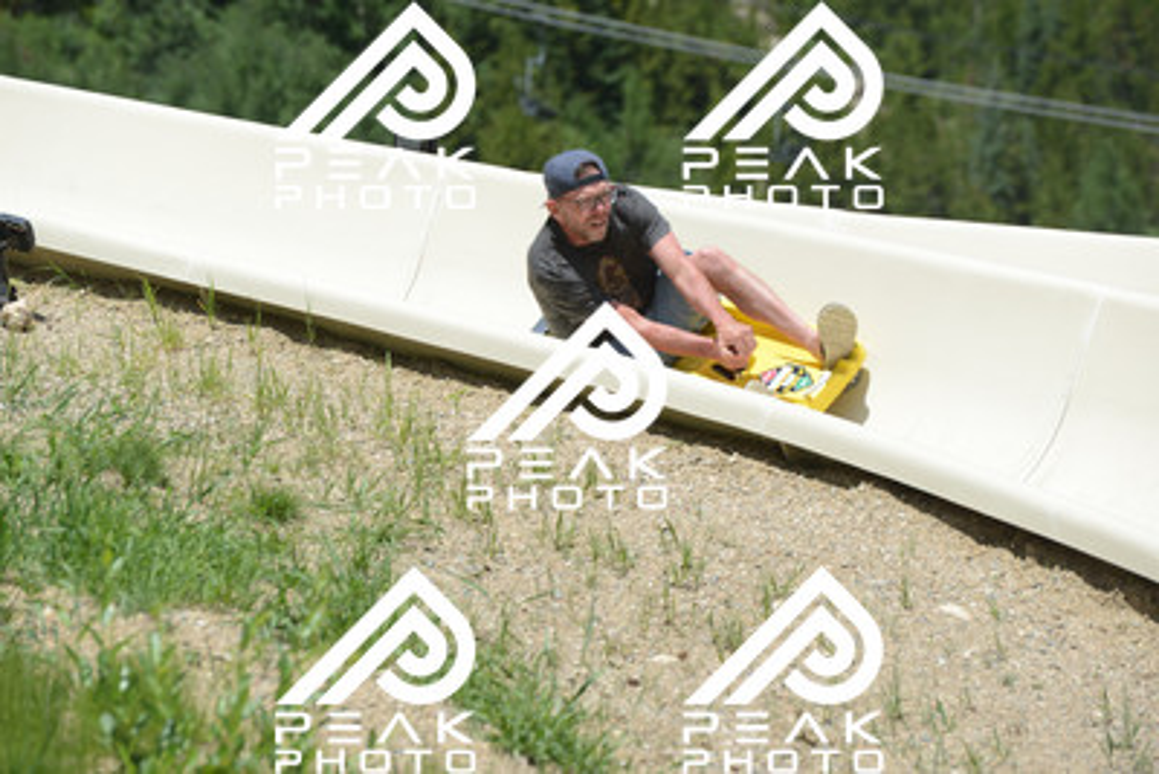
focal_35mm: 195
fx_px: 6280
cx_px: 580
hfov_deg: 10.5
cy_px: 387
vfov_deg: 7.0
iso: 400
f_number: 6.3
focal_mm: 195
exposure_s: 1/1250
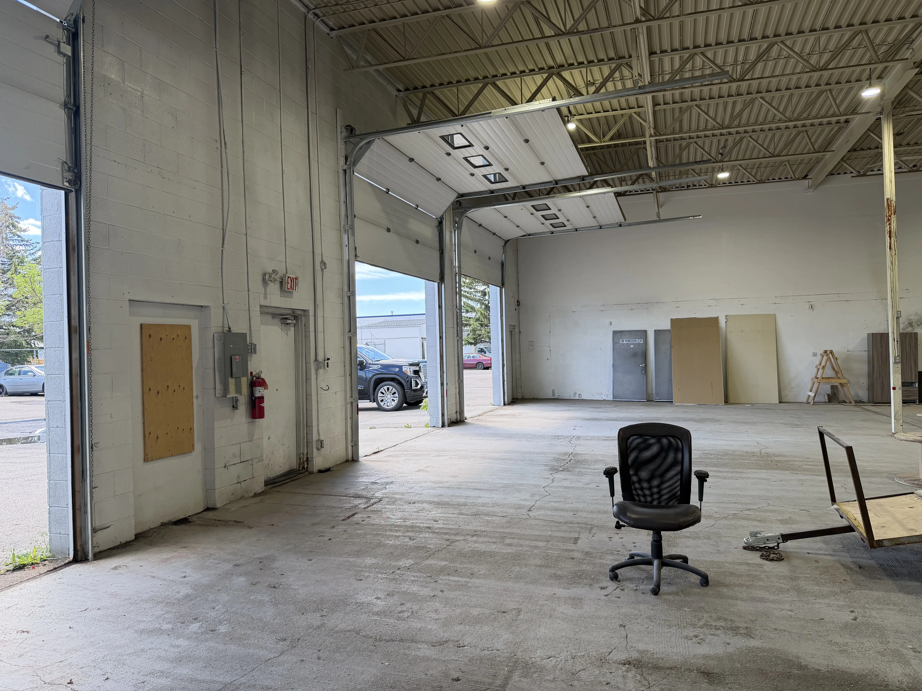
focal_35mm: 24
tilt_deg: -0.1
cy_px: 346
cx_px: 461
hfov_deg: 71.6
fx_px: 639
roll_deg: +1.8
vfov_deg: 56.8
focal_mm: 6.76
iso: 100
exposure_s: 1/438
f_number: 1.78
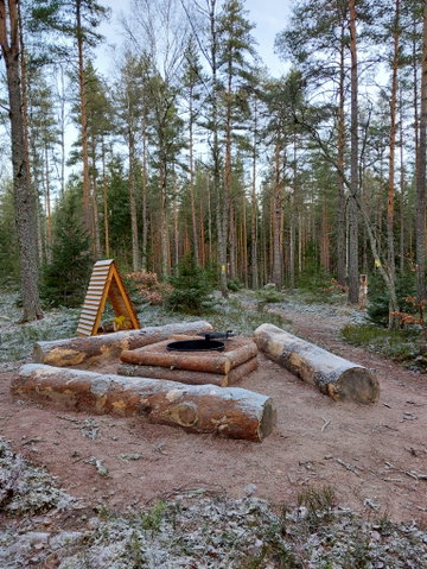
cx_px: 214
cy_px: 284
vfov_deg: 65.3
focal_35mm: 27
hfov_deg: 51.4
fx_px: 443
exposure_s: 1/50
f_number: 1.8
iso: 25
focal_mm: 4
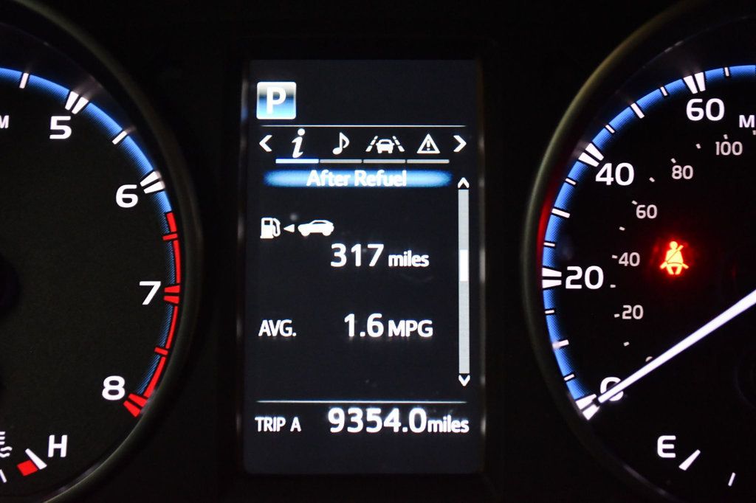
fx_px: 1260
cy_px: 252
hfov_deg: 33.4
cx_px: 378
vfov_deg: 22.6
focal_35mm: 60
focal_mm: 40
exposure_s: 1/60
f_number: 5.3
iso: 6400
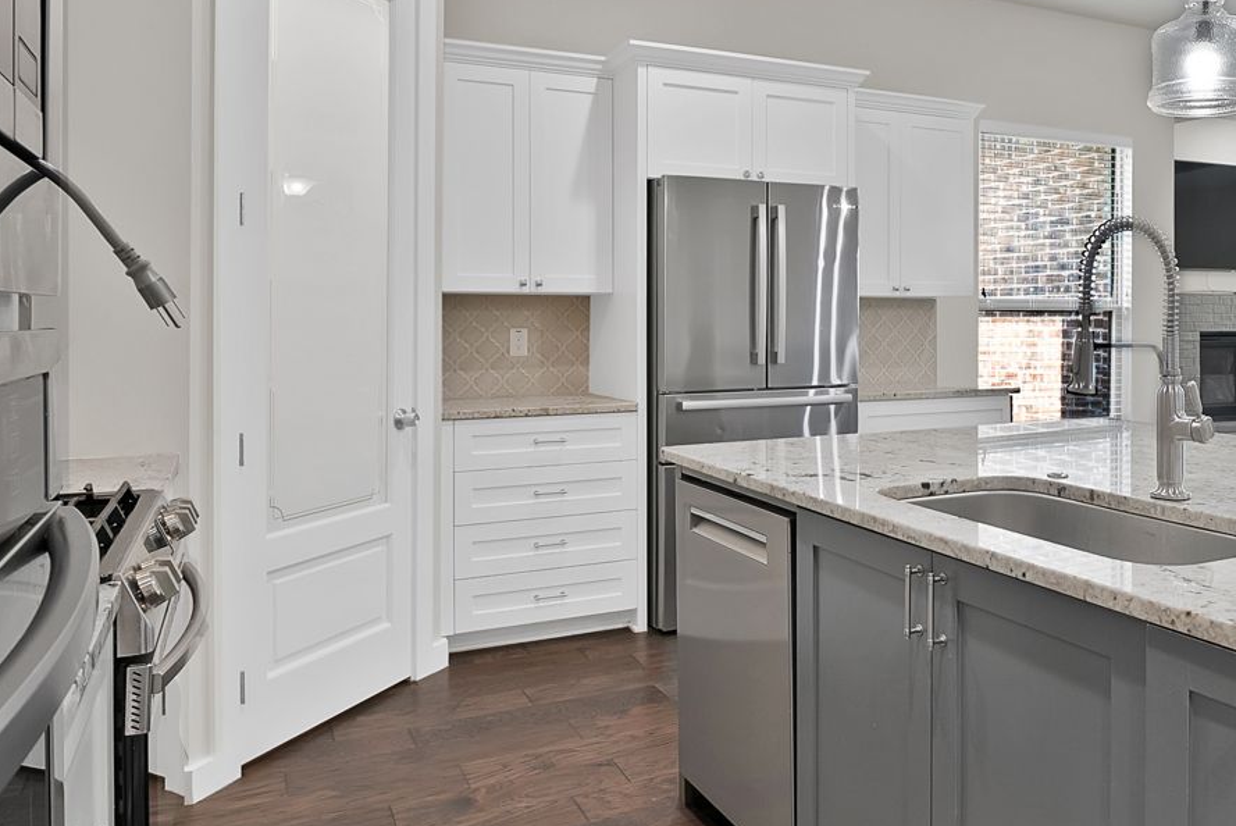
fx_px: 928
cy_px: 313
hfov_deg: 66.2
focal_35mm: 27
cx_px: 780
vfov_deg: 47.6
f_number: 9
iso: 640
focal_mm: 12
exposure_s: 1/2.5
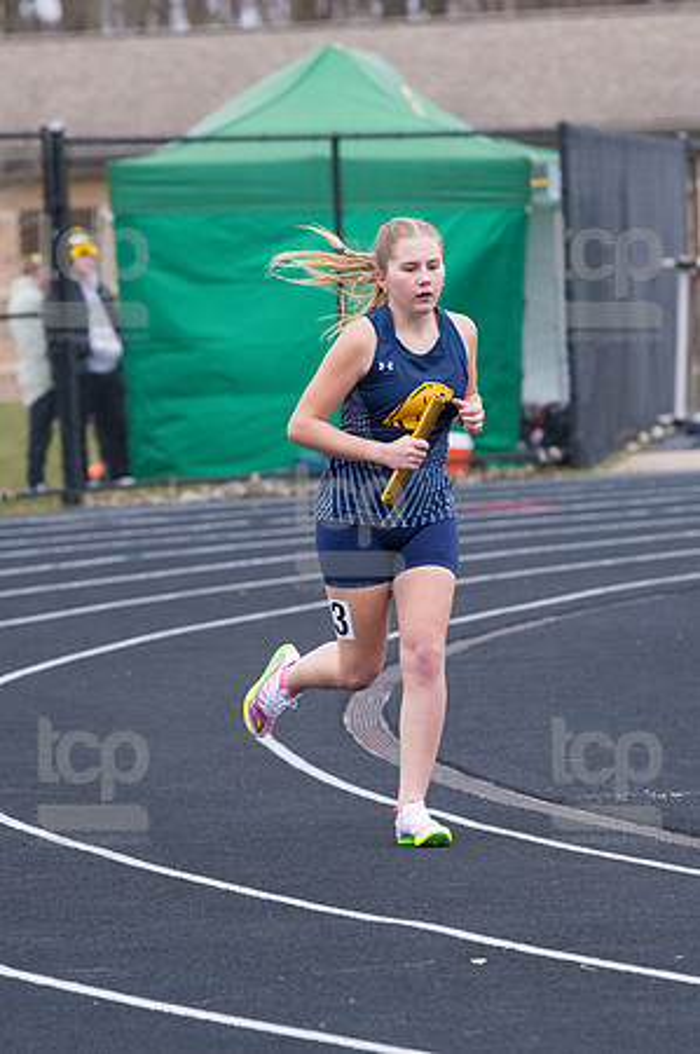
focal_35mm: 277
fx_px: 8097
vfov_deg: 7.4
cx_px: 350
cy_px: 527
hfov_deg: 5.0
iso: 2000
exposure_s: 1/1600
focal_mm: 185
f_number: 5
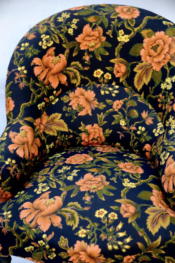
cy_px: 132
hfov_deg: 19.7
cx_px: 88
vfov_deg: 29.3
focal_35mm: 69
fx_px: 504
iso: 360
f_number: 3.8
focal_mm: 46
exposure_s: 1/80
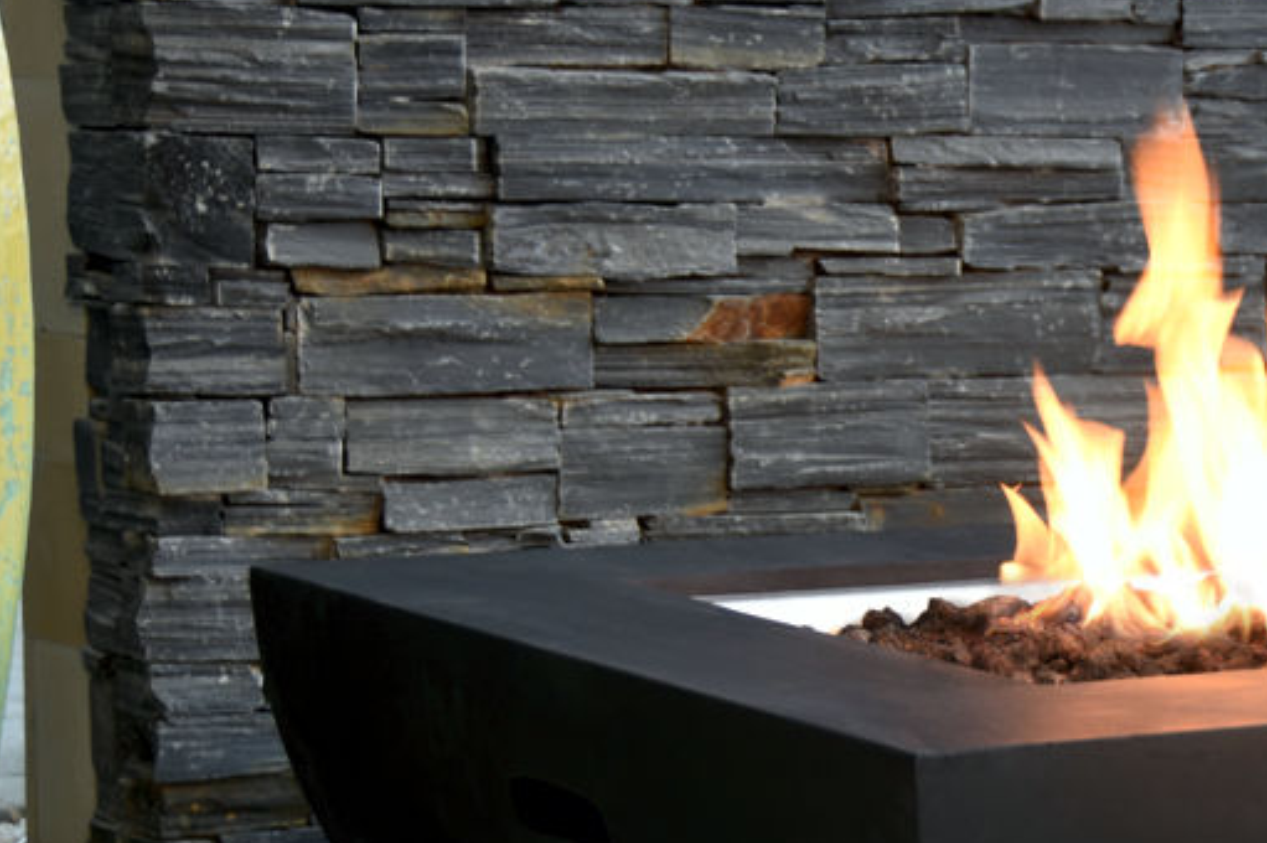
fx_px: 4959
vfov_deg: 9.7
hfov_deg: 14.3
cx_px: 1361
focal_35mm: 141
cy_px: 679
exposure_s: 1/10
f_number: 4.5
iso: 100
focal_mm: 40
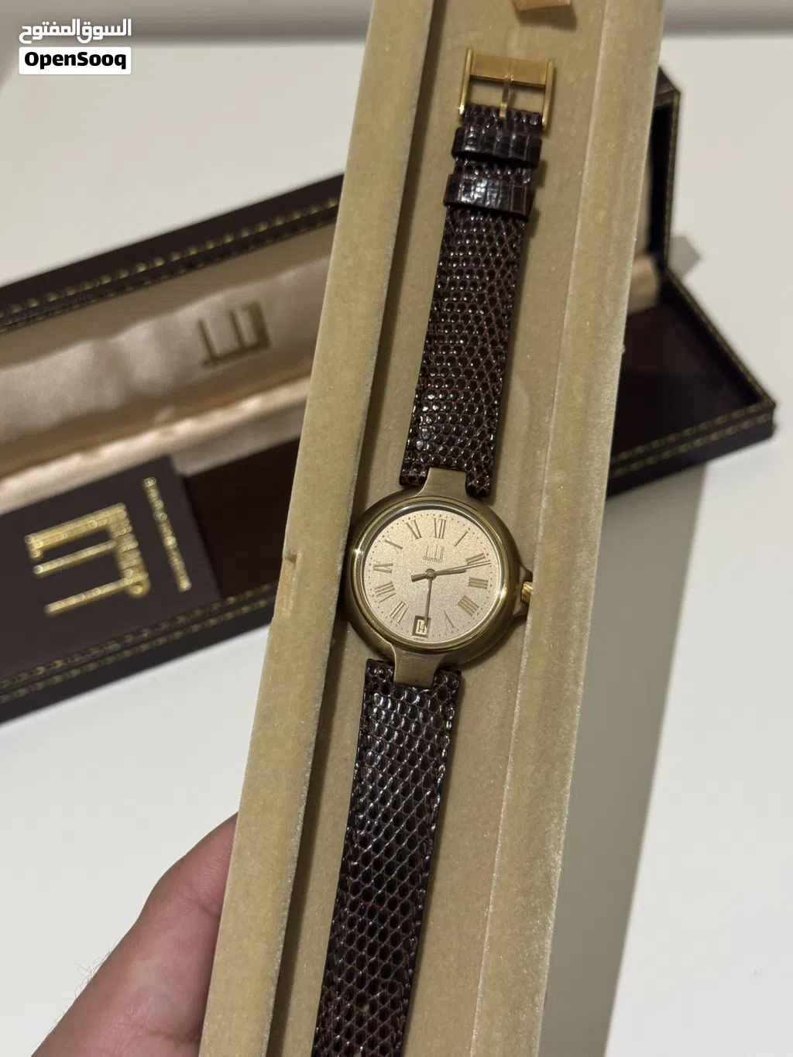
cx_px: 396
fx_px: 1466
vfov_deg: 39.7
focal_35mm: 48
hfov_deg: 30.3
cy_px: 528
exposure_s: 1/50
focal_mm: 6.76
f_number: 1.78
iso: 160
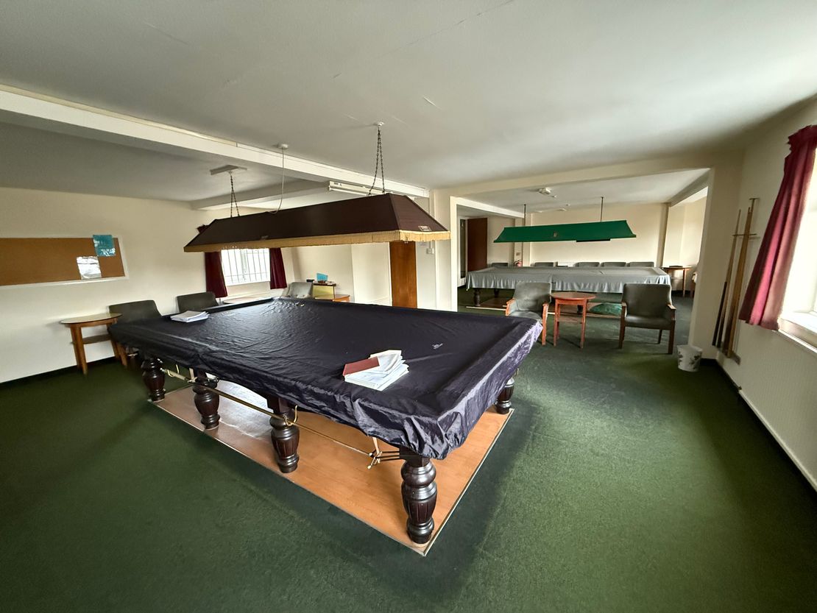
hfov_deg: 102.1
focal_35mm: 14
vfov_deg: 85.7
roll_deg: +2.3
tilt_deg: -10.9
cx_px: 408
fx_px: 330
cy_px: 306
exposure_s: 1/60
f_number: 2.2
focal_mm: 2.22
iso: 1000
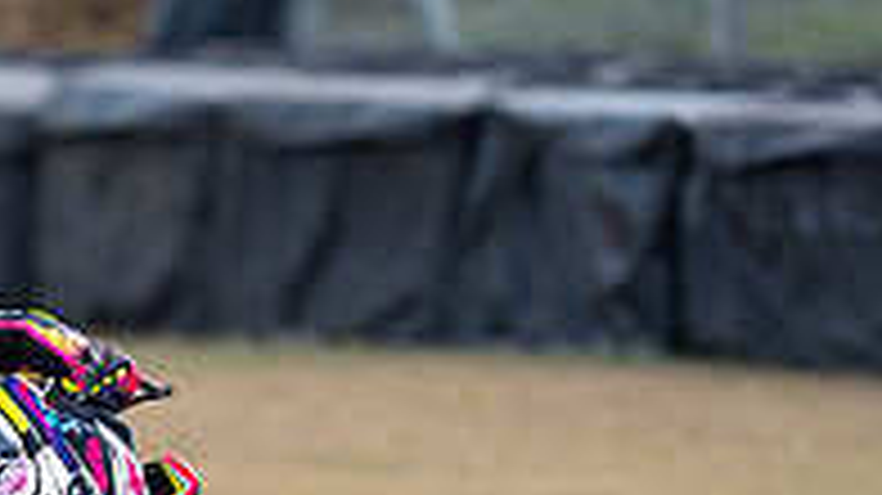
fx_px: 32981
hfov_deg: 1.5
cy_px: 576
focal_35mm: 1411
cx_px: 7
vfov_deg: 0.9
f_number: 2.8
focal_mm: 400
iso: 64
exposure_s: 1/500
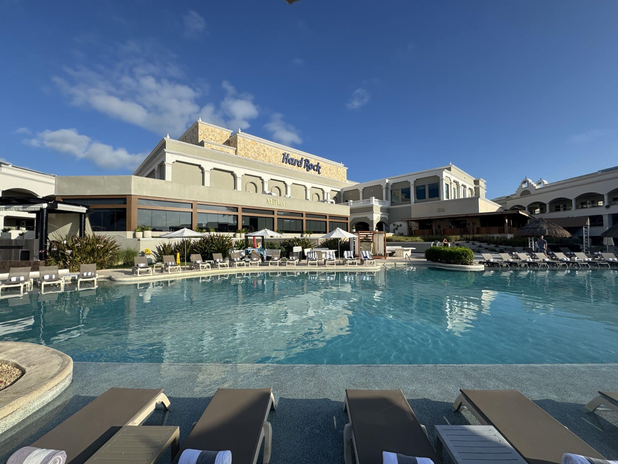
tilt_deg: +1.5
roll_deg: +0.9
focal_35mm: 14
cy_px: 232
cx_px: 309
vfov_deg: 85.7
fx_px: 250
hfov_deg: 102.1
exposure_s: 1/2985
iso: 40
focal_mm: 2.22
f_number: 2.2
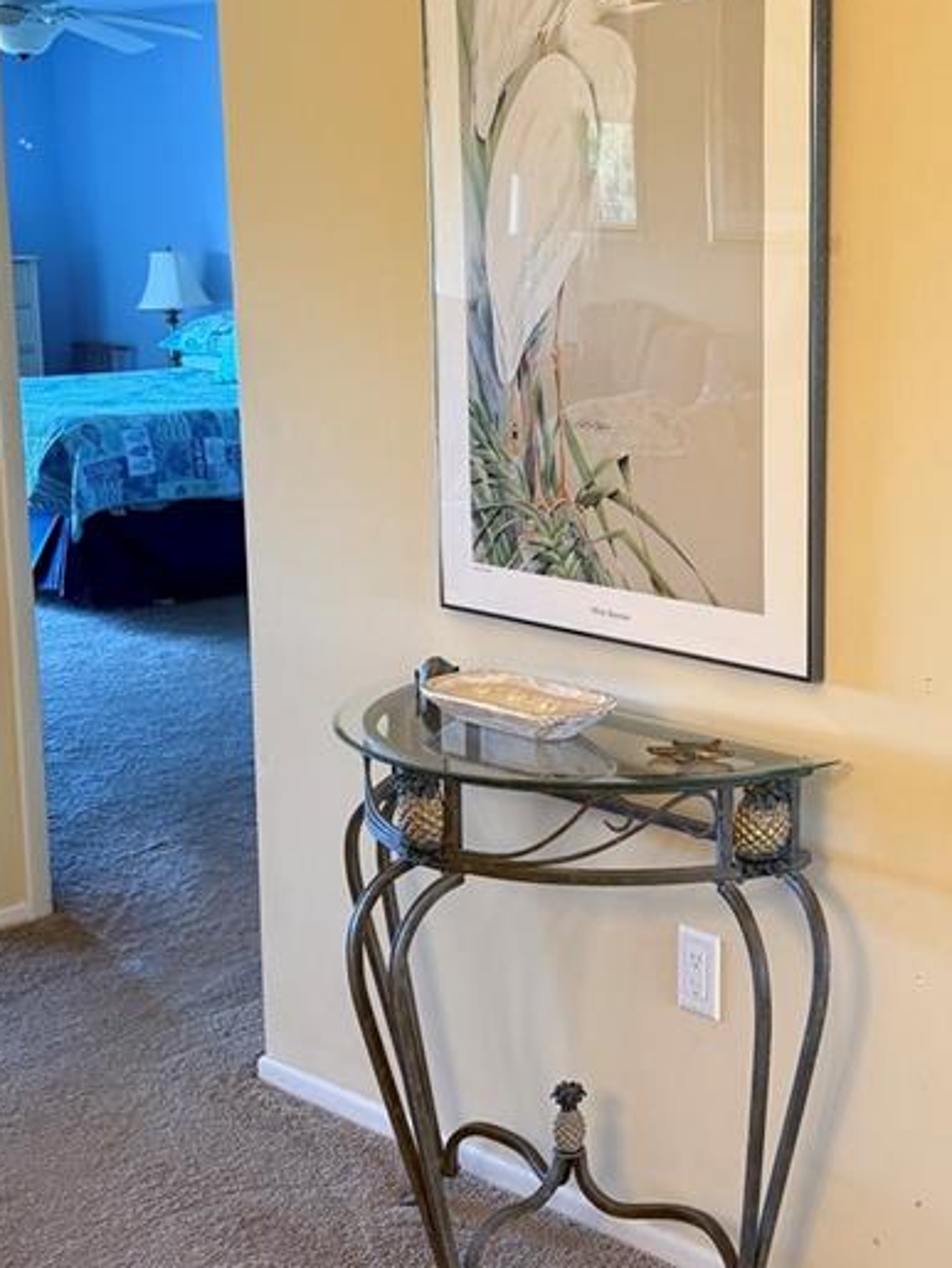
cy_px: 558
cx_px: 779
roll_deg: -0.6
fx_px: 2052
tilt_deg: -9.7
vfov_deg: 34.3
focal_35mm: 56
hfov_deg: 25.6
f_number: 1.78
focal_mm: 6.76
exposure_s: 1/60
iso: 200
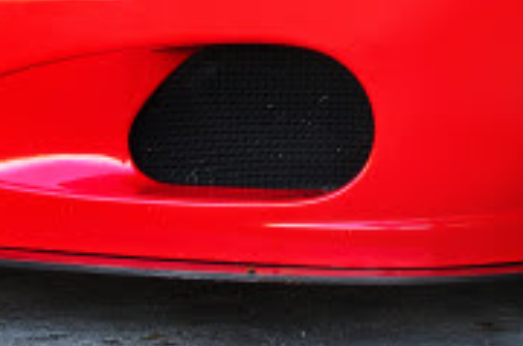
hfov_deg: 9.8
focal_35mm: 205
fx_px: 2970
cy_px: -433
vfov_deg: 6.4
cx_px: 773
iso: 200
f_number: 5
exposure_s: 1/20
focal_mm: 24
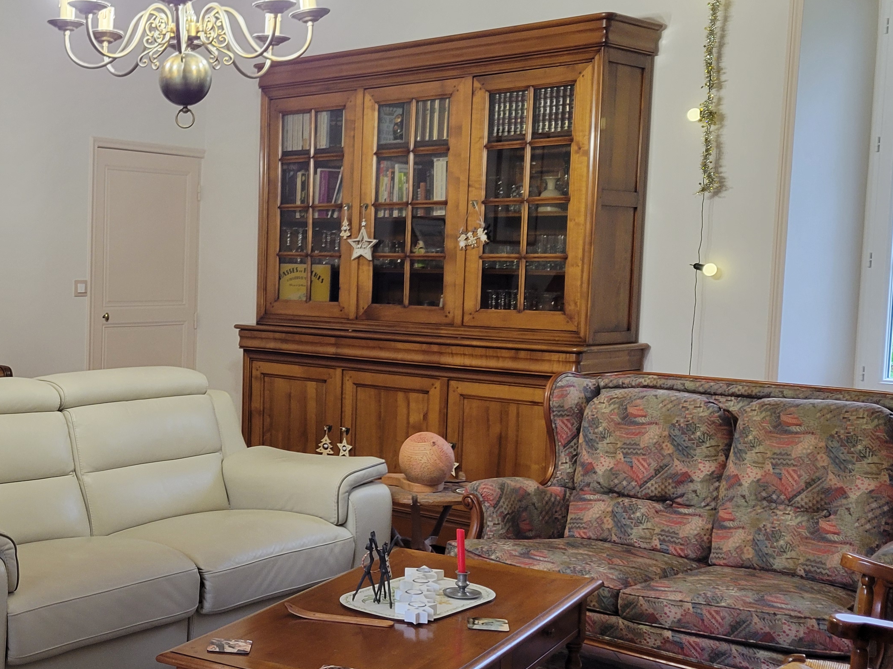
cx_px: 127
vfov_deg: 29.1
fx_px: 1290
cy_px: 387
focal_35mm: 50
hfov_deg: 36.3
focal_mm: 5.4
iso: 250
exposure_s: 1/40
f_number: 1.8
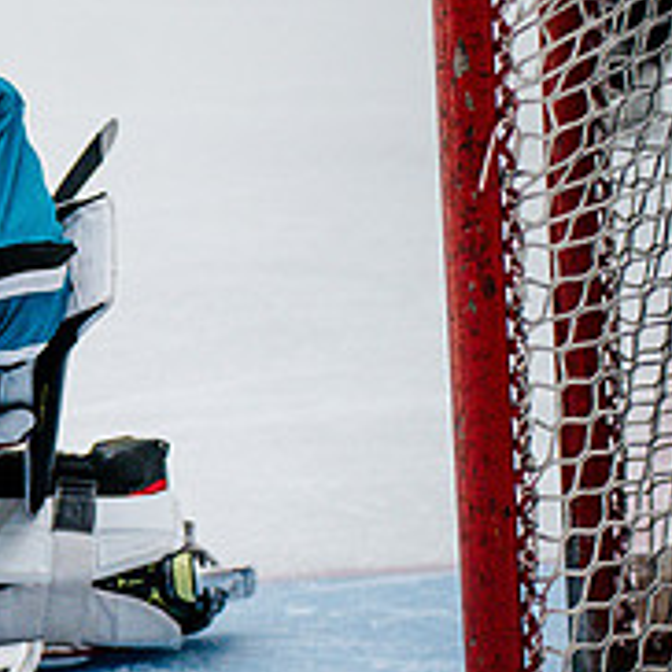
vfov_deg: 4.0
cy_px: 159
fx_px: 9730
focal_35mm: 443
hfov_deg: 3.9
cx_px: -498
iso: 1250
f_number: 3.5
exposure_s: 1/2500
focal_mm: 120
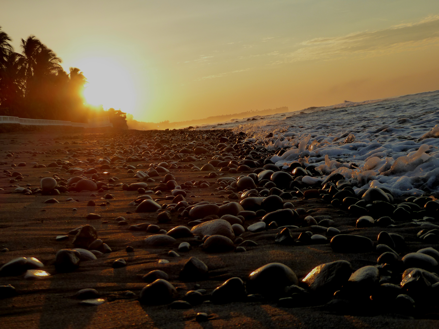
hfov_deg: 33.8
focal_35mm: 57
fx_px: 723
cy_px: 164
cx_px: 220
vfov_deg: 25.7
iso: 200
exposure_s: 1/500
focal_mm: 9.6
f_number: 4.1
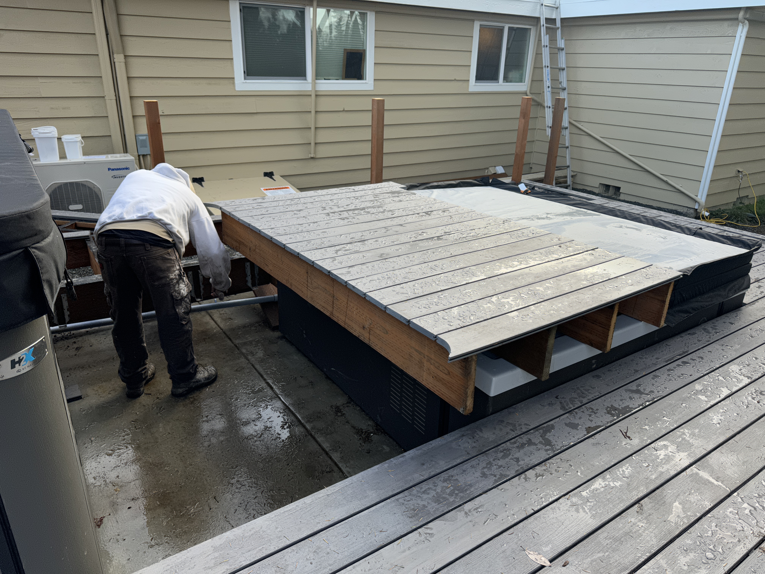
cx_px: 382
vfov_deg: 56.8
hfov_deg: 71.6
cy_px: 287
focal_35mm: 24
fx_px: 530
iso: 80
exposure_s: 1/506
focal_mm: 6.76
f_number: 1.78
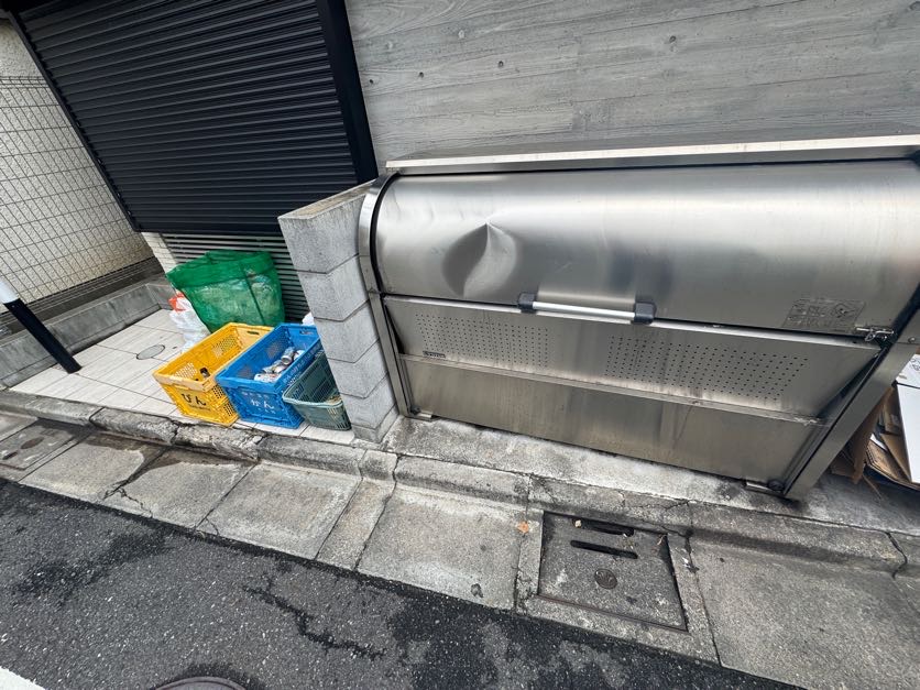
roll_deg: +6.1
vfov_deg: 85.7
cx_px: 460
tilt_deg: -32.9
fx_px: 372
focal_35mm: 14
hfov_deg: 102.1
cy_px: 345
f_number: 2.2
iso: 40
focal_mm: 2.22
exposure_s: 1/241
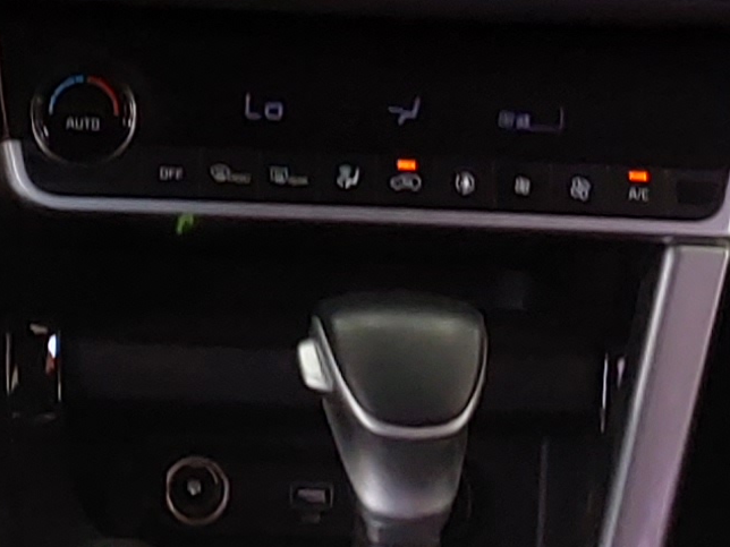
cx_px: 260
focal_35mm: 142
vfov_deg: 10.1
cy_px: -307
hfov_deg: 13.9
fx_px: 2995
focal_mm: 2.91
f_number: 1.9
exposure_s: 1/120
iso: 100
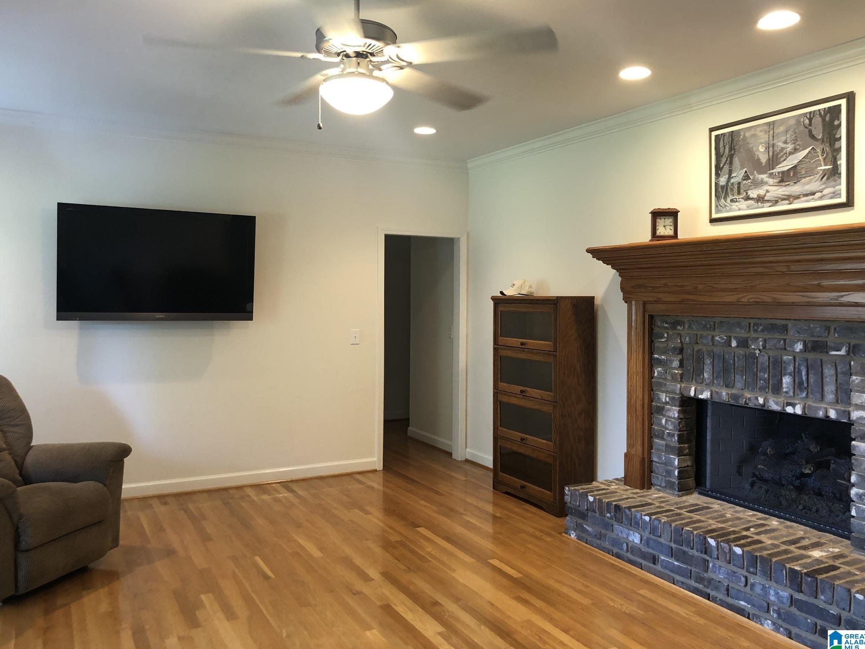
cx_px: 432
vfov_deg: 48.2
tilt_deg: -1.1
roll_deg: +0.1
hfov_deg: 61.7
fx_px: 725
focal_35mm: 29
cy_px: 314
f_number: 1.8
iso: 40
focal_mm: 4
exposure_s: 1/15
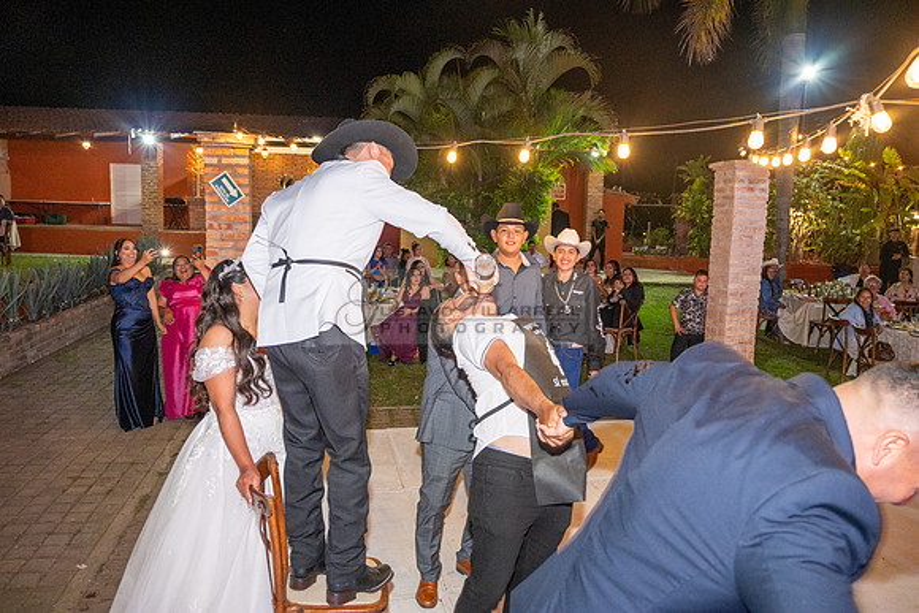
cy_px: 306
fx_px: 715
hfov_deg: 65.5
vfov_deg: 46.4
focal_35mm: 28
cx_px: 460
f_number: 5
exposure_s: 1/80
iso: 2500
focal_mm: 28
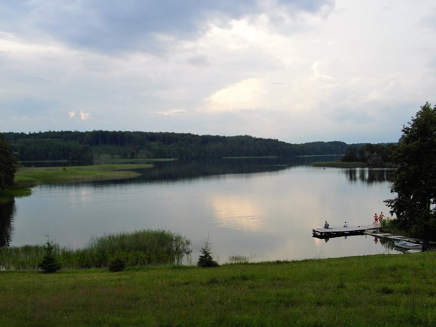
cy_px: 164
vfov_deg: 35.1
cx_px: 218
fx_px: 516
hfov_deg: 45.8
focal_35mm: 41
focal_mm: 6.8
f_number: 3.6
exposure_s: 1/500
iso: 100
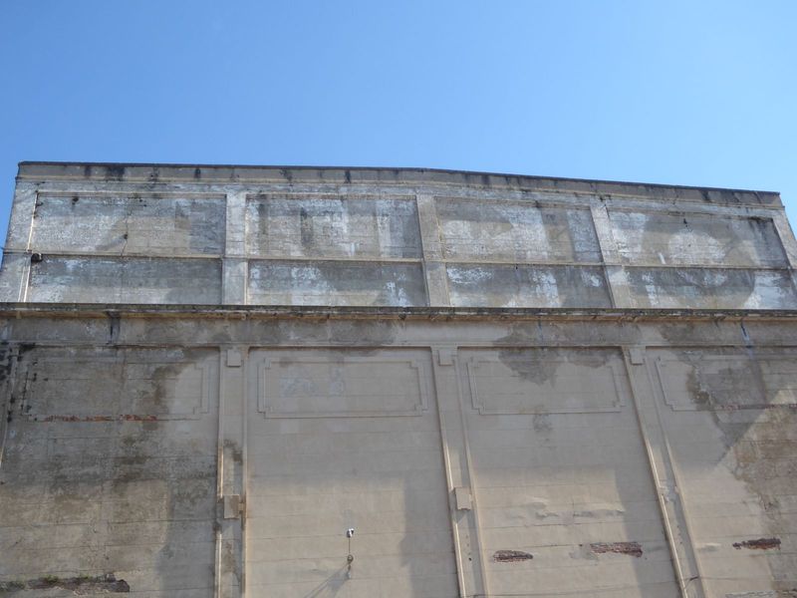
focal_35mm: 36
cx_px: 398
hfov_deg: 51.4
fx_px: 829
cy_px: 299
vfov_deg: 39.7
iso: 80
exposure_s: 1/400
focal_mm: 6.3
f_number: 3.7
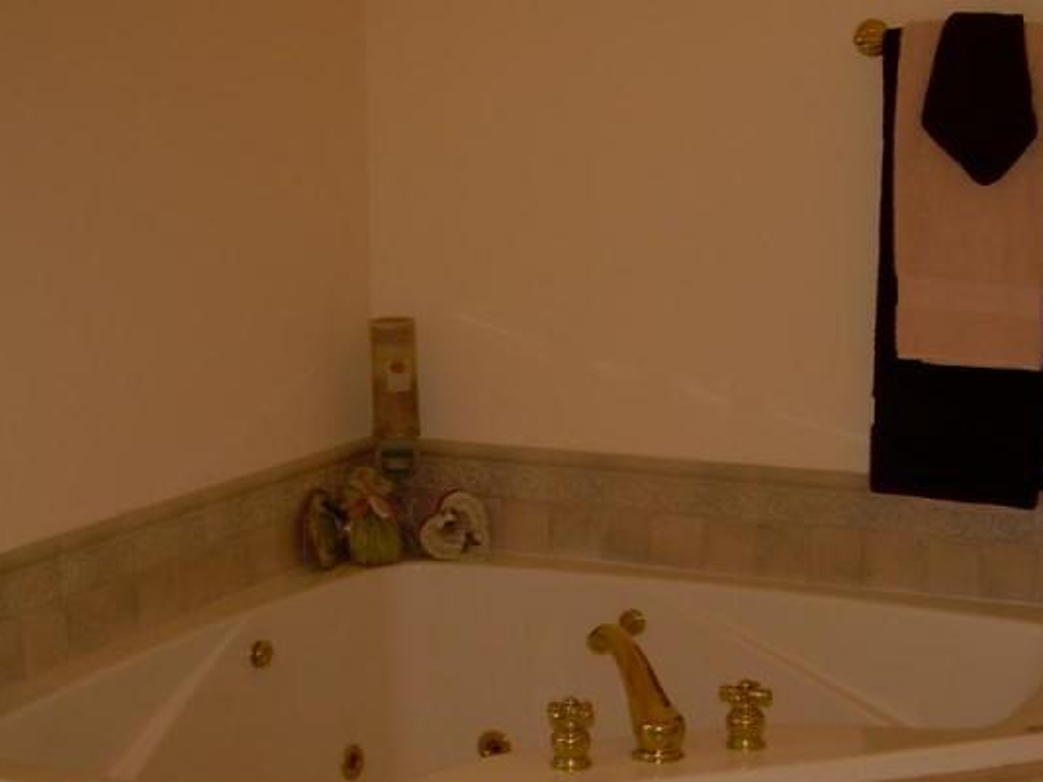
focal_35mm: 73
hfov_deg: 26.7
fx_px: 2200
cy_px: 499
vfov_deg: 20.1
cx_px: 554
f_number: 2.8
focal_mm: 6.3
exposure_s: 1/60
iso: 50
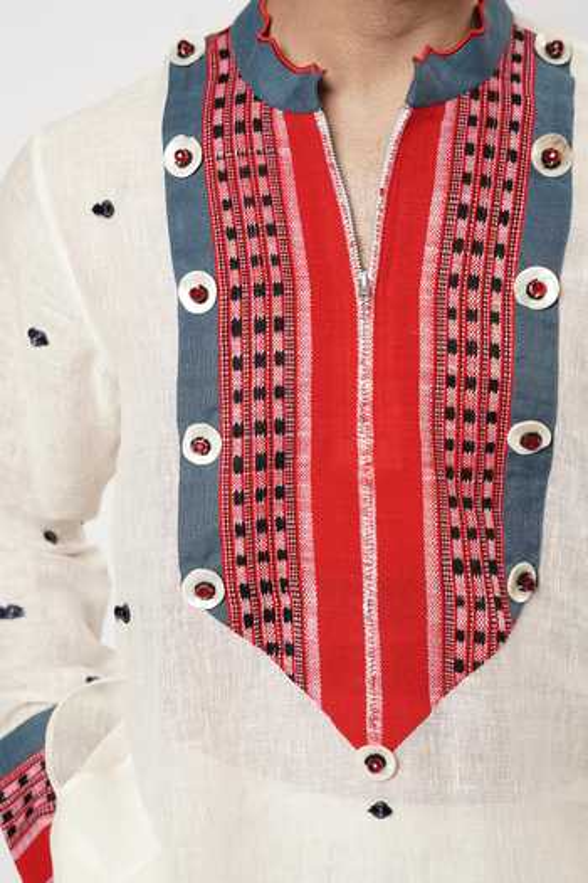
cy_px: 442
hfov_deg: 22.1
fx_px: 1507
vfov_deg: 32.6
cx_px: 294
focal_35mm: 62
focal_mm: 61.5
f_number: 5
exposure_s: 1/200
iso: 125
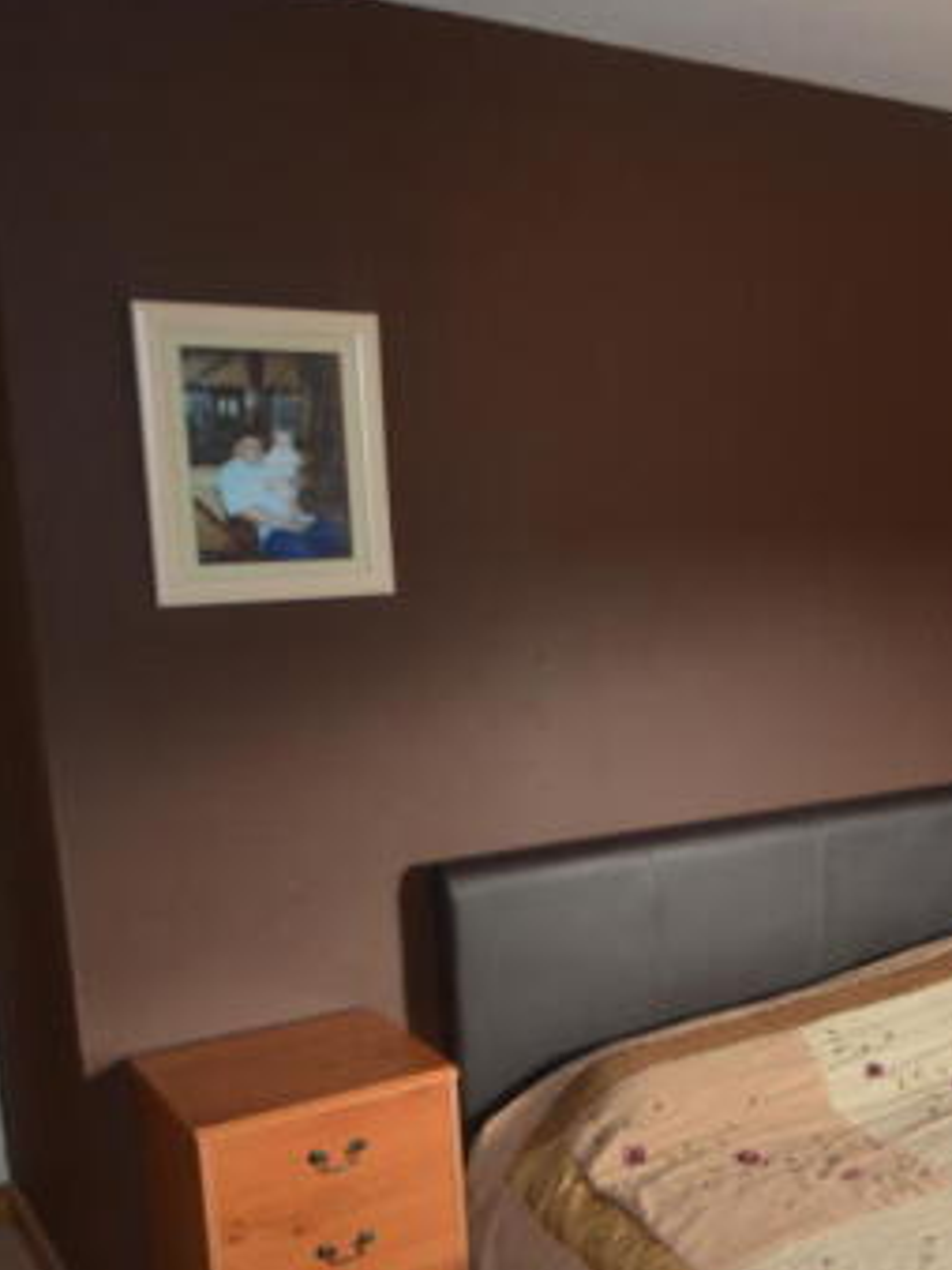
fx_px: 1431
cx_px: 1098
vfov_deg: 47.6
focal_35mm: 39
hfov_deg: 31.7
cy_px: 768
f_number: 4
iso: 720
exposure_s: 1/60
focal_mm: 14
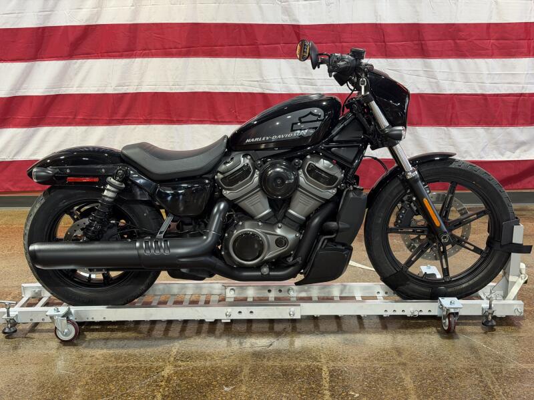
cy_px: 200
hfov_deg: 39.7
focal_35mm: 48
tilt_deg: -13.1
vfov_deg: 30.3
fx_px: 740
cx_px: 267
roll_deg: +1.5
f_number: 1.78
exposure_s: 1/60
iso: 80
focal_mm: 6.76
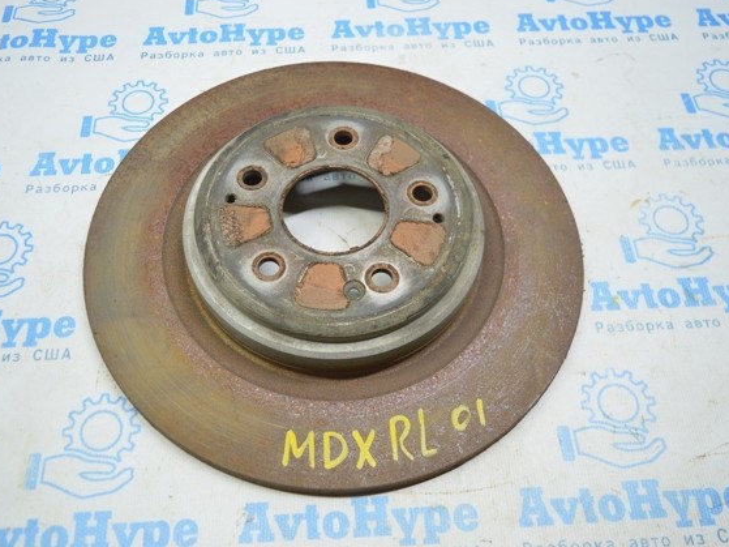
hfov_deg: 55.2
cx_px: 316
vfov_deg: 42.9
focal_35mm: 33
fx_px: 695
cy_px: 271
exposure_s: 1/50
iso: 400
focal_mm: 20
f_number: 3.8
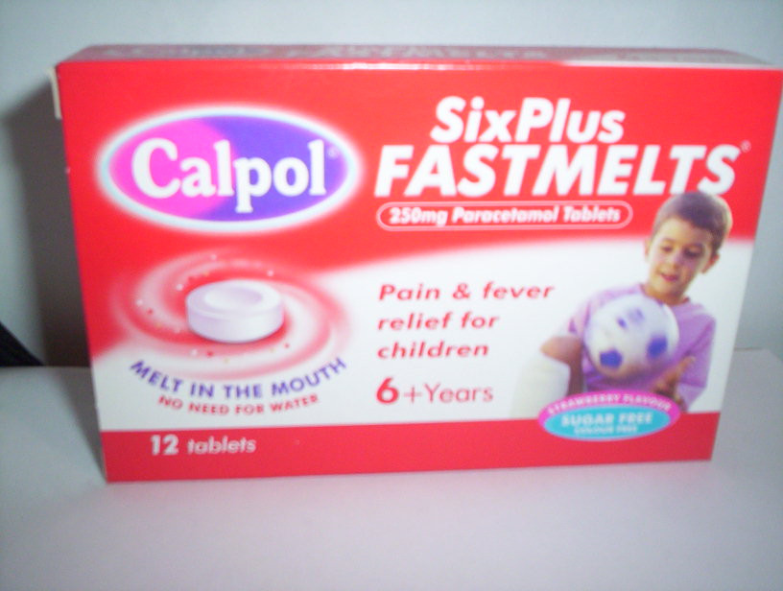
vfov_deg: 37.9
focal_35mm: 38
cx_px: 392
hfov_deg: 48.9
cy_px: 296
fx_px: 862
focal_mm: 4.99
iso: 140
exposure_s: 1/60
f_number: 4.5
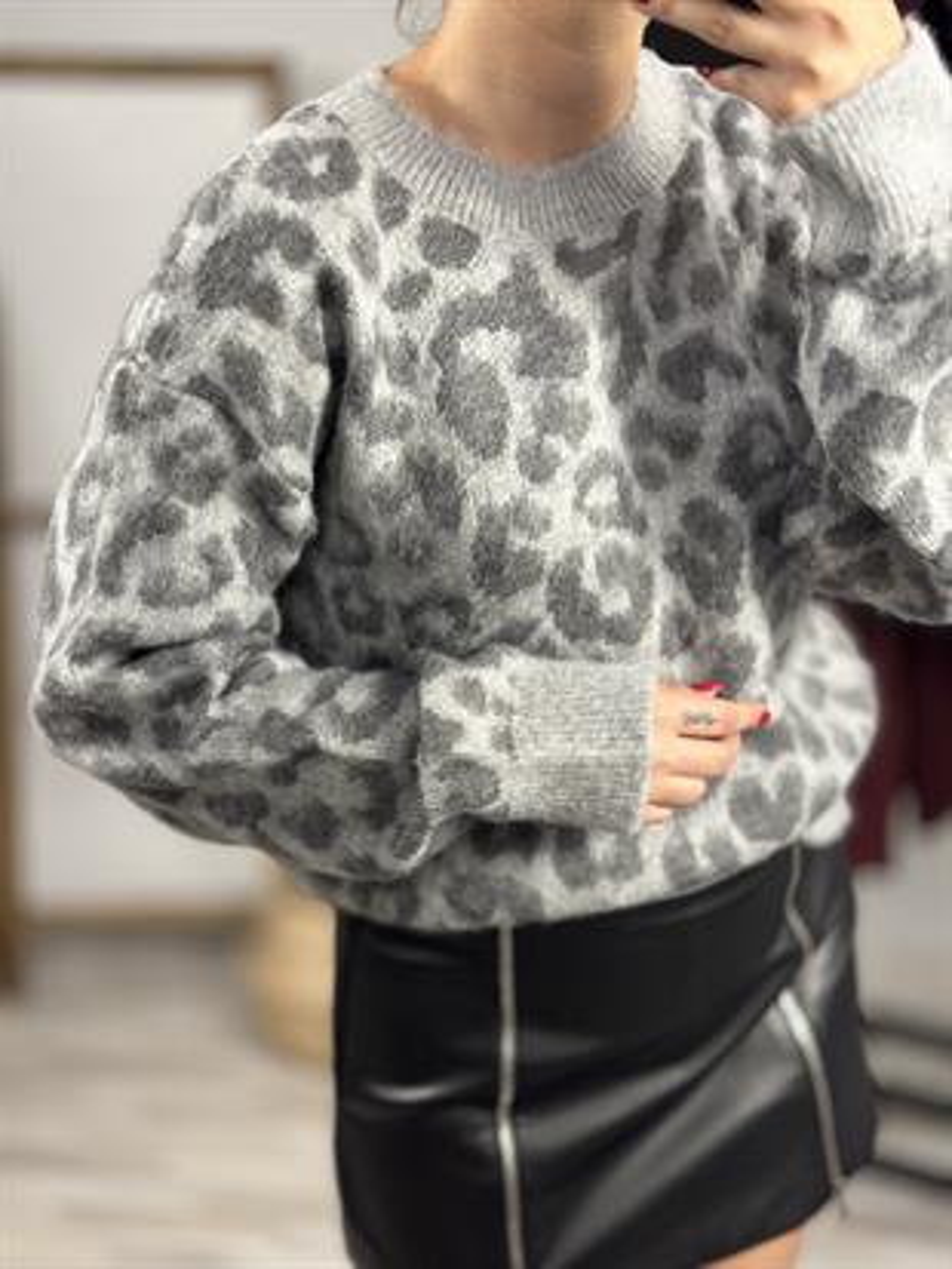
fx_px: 1759
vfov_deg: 39.6
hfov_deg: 30.3
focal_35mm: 48
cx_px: 476
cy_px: 634
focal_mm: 6.86
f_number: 1.78
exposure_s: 1/100
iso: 125
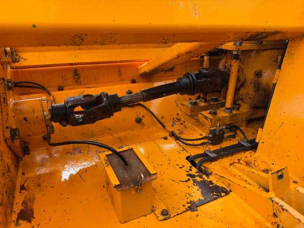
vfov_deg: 56.8
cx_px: 152
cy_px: 114
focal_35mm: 24
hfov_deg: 71.6
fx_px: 211
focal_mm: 6.76
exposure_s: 1/484
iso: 80
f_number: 1.78
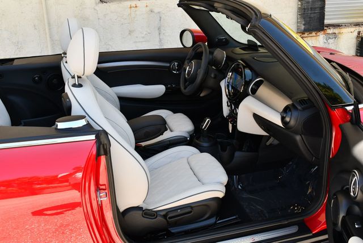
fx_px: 363
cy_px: 122
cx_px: 182
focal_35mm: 36
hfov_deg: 53.1
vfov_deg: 36.9
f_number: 5.6
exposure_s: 1/250
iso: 320
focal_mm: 18
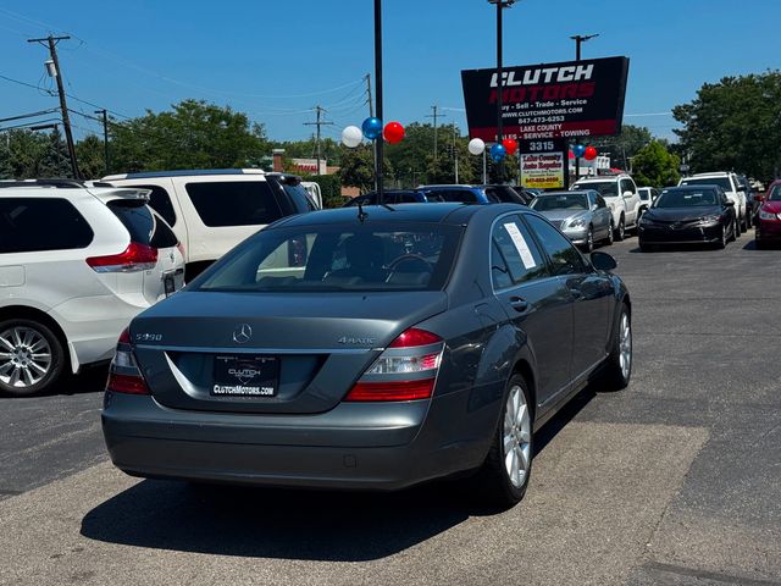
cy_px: 293
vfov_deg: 30.3
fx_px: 1083
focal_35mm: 48
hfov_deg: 39.7
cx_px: 390
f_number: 1.78
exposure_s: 1/4049
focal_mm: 6.76
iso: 64
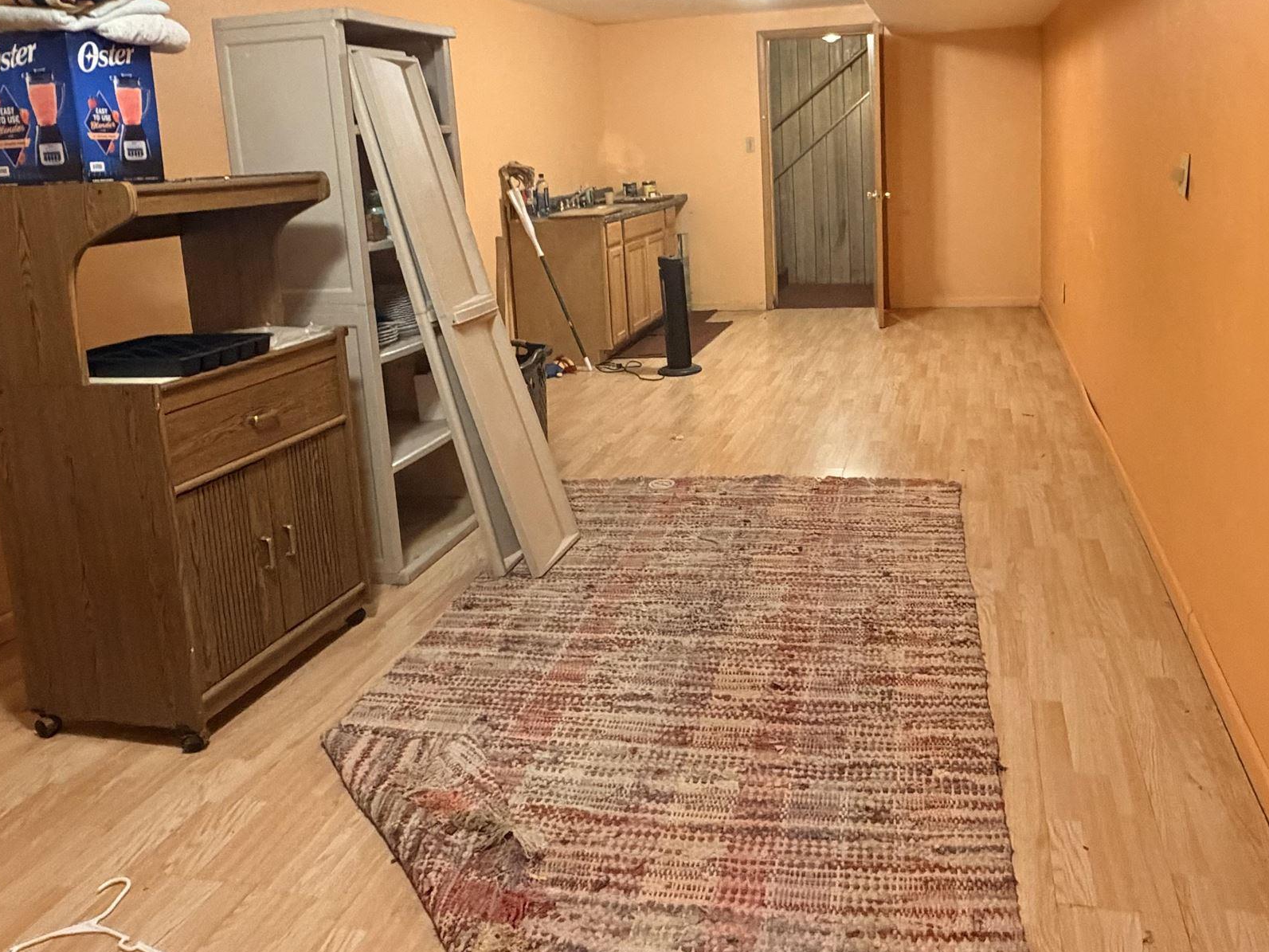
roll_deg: +2.8
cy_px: 274
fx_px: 990
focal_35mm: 27
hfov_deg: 64.6
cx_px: 771
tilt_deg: -8.6
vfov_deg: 49.9
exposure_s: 1/60
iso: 640
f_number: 2.2
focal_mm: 2.22
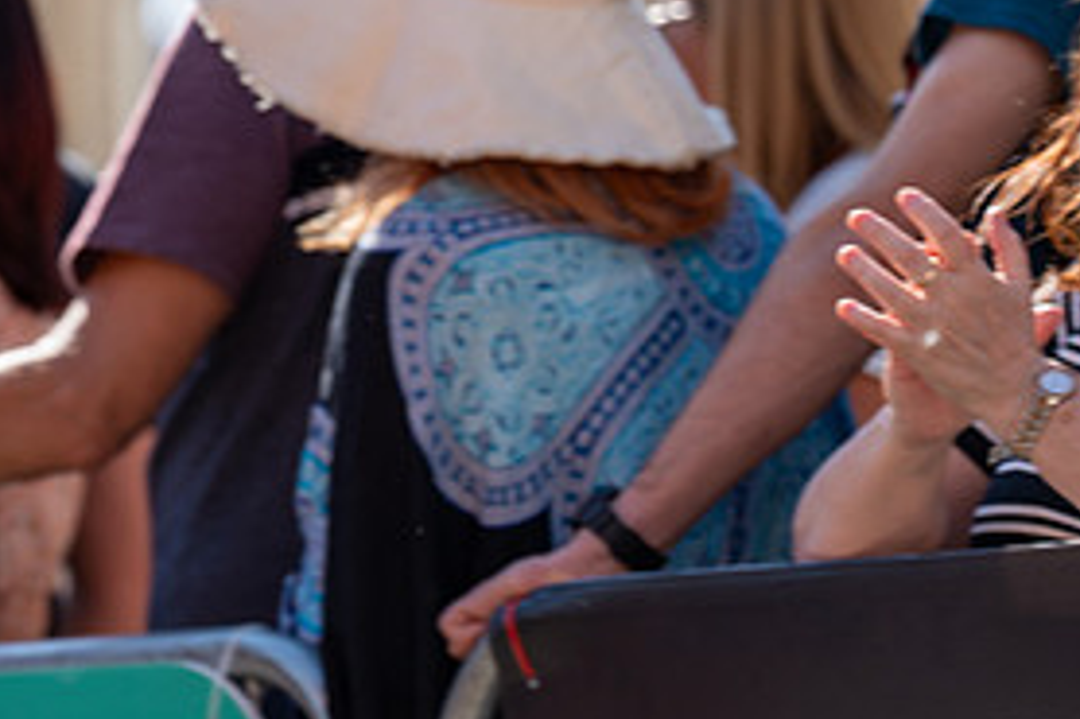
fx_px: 11153
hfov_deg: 5.5
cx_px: 31
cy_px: 363
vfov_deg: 3.7
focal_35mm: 372
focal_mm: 178
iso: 200
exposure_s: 1/1000
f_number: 3.5
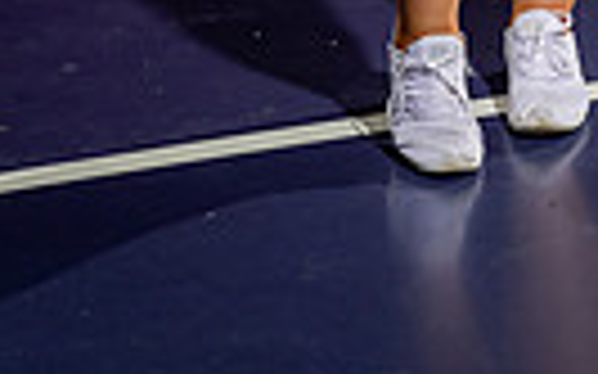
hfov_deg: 12.6
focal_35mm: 165
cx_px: 553
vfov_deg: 7.3
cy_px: -581
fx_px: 2688
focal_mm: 48
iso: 250
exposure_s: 1/250
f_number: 4
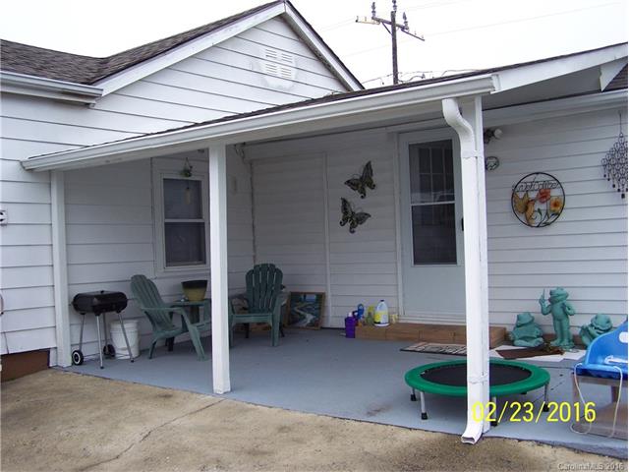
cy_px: 236
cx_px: 314
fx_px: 690
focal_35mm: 38
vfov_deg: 37.7
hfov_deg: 49.0
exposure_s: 1/250
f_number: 2.8
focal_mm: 6.3
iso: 80
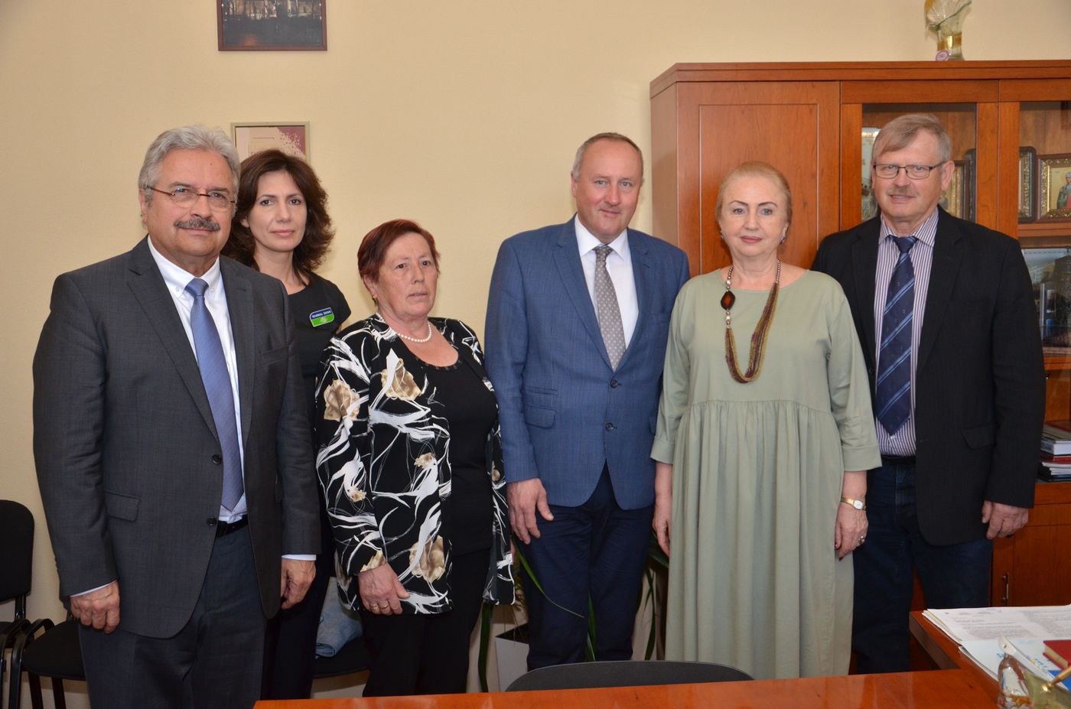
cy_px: 354
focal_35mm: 39
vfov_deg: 34.1
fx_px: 1158
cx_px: 536
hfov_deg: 49.6
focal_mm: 26
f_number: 4
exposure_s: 1/200
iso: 640
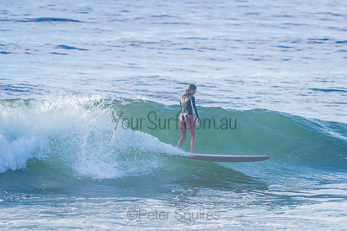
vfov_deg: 2.8
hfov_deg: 4.1
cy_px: 116
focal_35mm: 500
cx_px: 174
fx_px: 4820
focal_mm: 500
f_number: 5.6
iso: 360
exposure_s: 1/2000
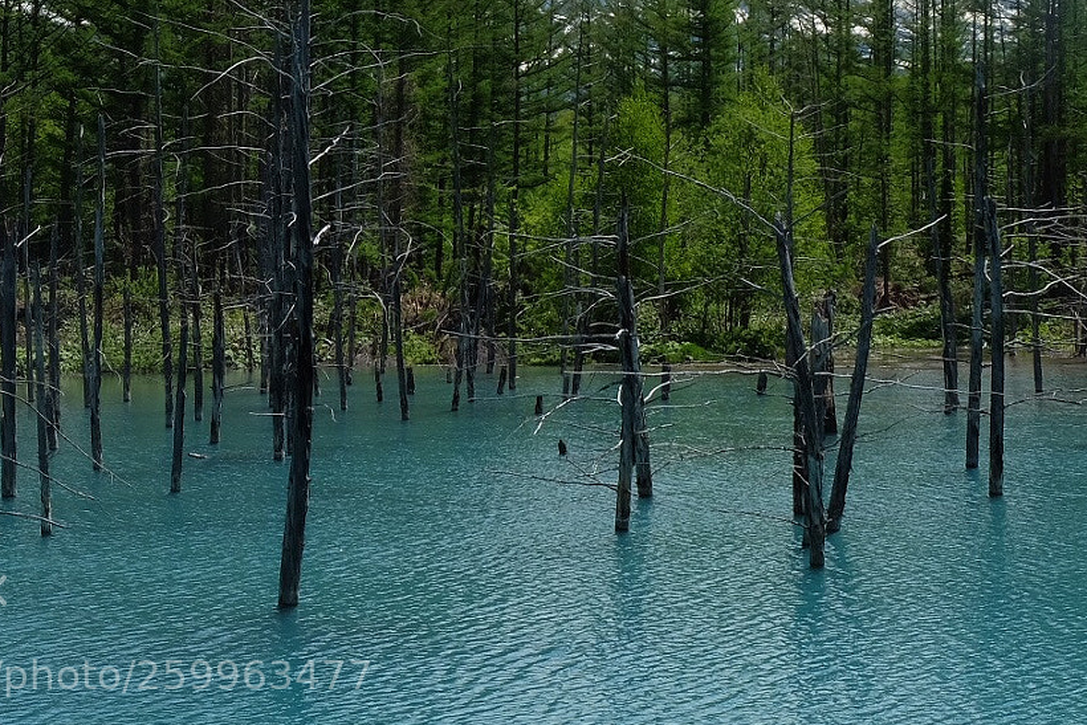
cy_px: 72
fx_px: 2476
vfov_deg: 16.4
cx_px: 738
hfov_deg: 24.6
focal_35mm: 82
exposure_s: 1/125
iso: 200
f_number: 14
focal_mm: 27.7
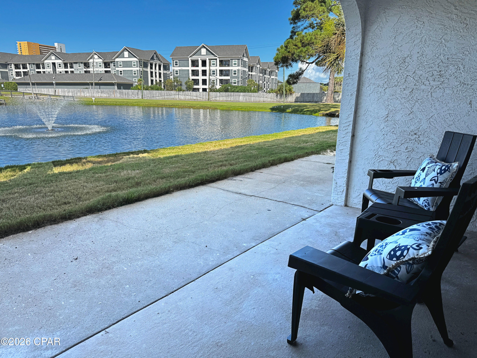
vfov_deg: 56.8
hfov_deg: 71.6
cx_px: 238
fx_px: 331
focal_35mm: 24
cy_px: 179
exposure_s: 1/1980
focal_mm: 6.76
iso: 80
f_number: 1.78
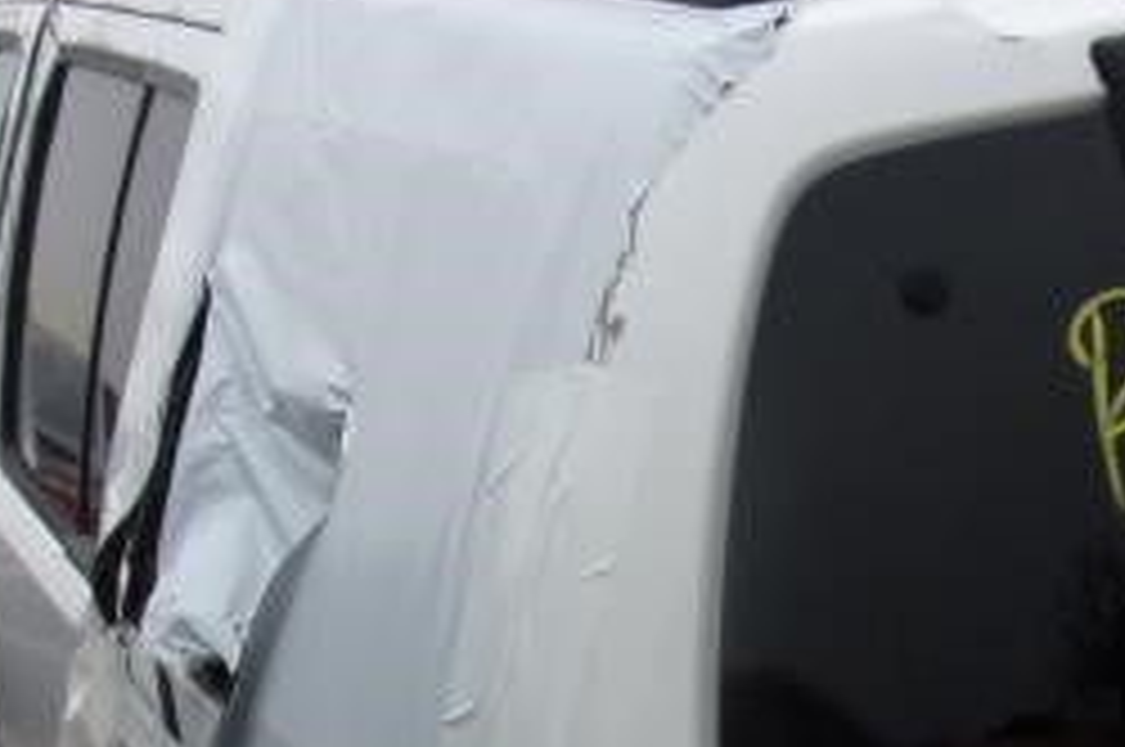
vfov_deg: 16.6
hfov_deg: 25.0
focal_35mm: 80
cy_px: 774
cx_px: 868
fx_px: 2497
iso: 80
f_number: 3.3
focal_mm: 4.3
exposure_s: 1/550
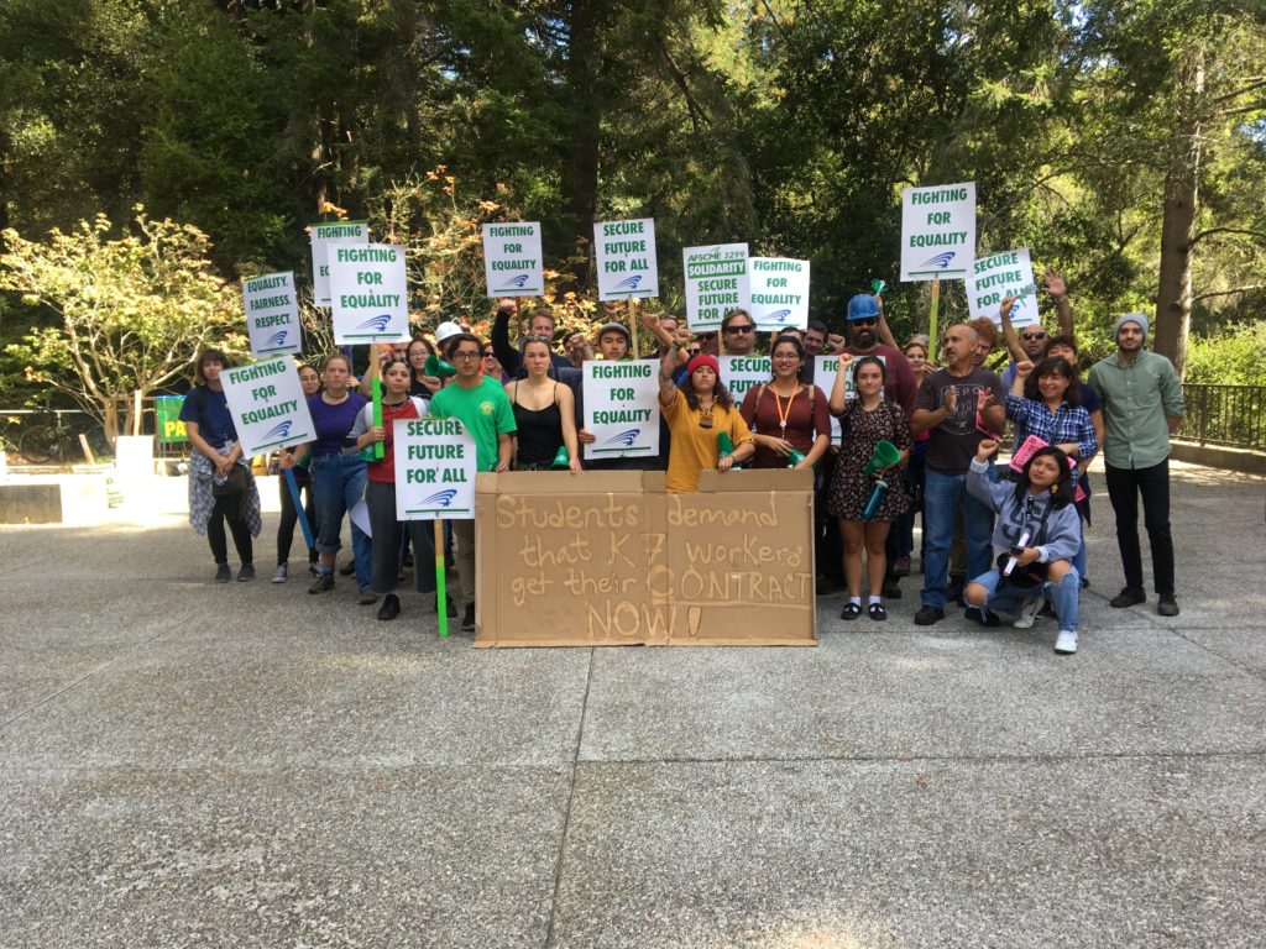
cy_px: 474
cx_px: 633
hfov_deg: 61.7
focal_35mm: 29
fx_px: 1061
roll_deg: +1.3
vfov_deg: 48.2
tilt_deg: -6.1
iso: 25
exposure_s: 1/145
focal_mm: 4.15
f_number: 2.2
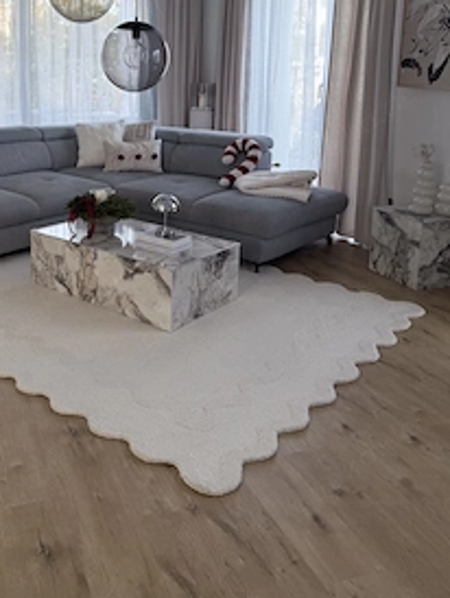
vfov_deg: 50.9
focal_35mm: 35
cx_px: 131
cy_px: 166
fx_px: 606
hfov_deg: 40.0
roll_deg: -1.6
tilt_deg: -8.2
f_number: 1.78
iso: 125
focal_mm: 6.76
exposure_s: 1/206
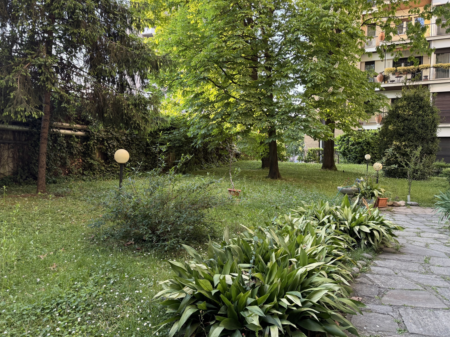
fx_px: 351
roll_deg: -1.2
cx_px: 216
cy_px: 162
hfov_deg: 65.3
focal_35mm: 27
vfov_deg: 51.3
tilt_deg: -0.4
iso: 125
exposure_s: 1/151
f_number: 1.78
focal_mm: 6.76
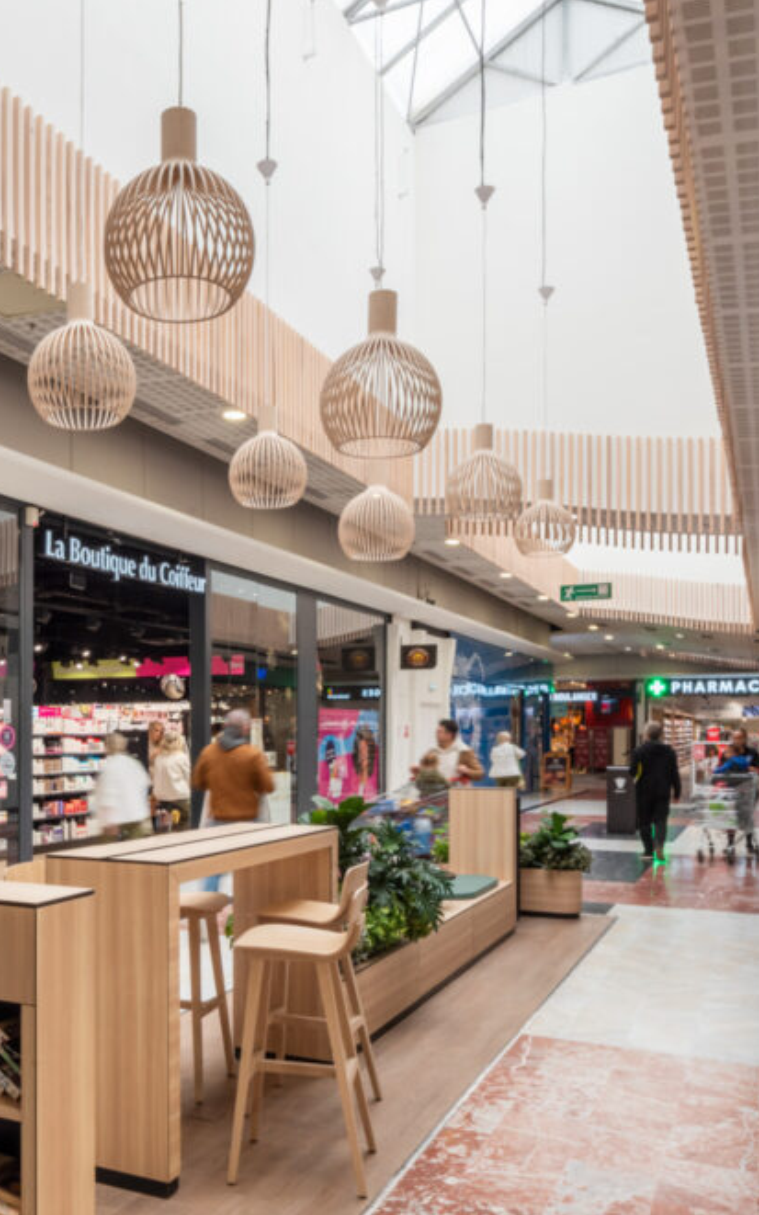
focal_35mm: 30
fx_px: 993
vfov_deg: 62.9
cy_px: 622
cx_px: 210
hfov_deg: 40.9
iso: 200
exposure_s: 1/10
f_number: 16
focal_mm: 19
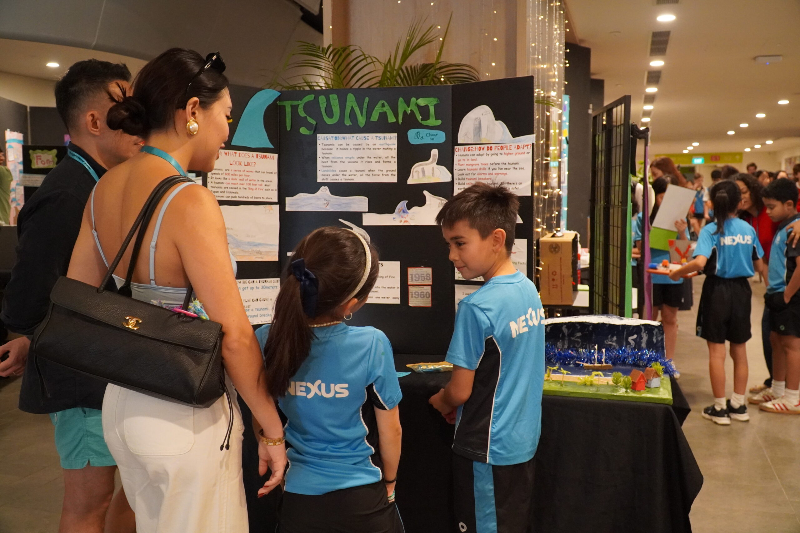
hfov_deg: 57.2
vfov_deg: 40.0
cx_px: 400
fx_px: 733
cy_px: 266
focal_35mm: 33
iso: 4000
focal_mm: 22
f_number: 4
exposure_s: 1/160
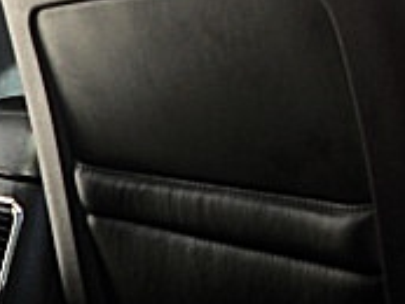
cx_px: -260
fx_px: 1557
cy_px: 143
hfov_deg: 13.6
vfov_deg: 11.2
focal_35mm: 133
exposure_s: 1/80
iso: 50
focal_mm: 6.3
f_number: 2.8
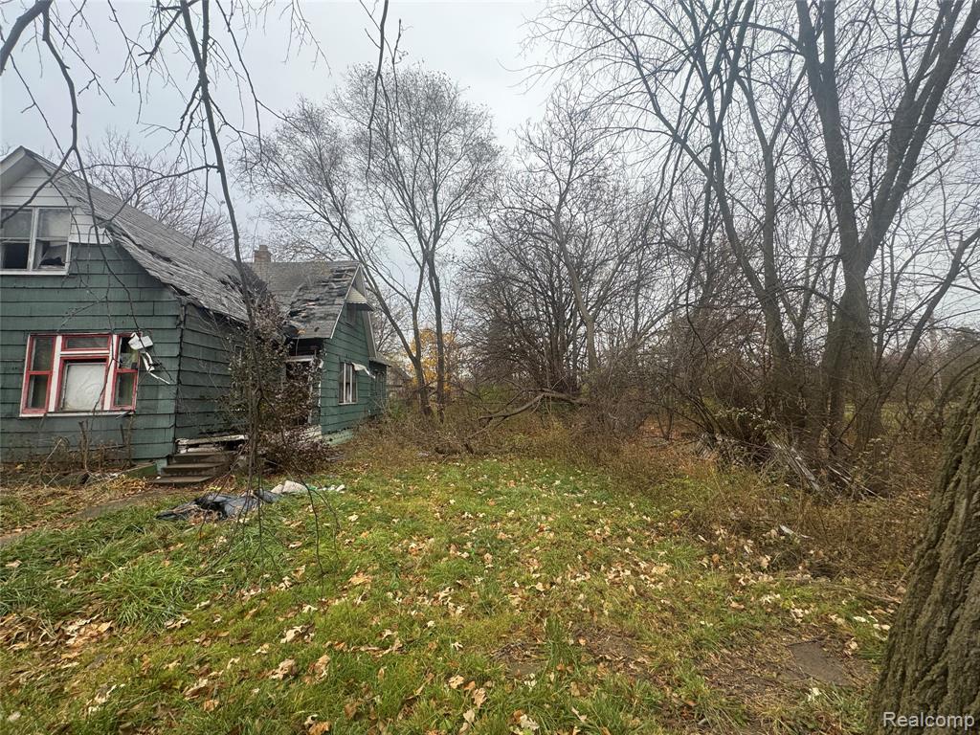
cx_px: 490
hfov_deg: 102.1
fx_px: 396
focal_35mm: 14
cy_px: 368
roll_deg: -0.3
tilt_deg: +3.2
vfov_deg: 85.7
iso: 40
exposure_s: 1/397
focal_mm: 2.22
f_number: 2.2
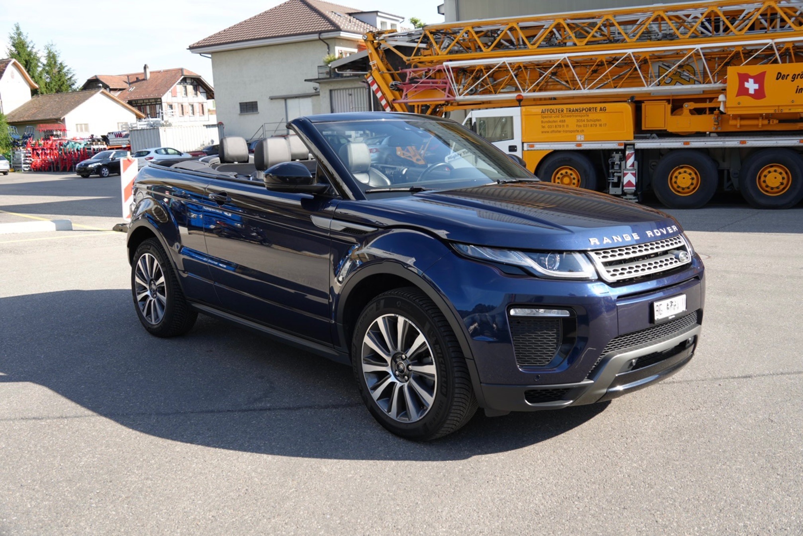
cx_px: 402
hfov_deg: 57.2
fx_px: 737
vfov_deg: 40.0
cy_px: 268
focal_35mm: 33
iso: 100
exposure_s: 1/250
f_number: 4
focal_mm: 22
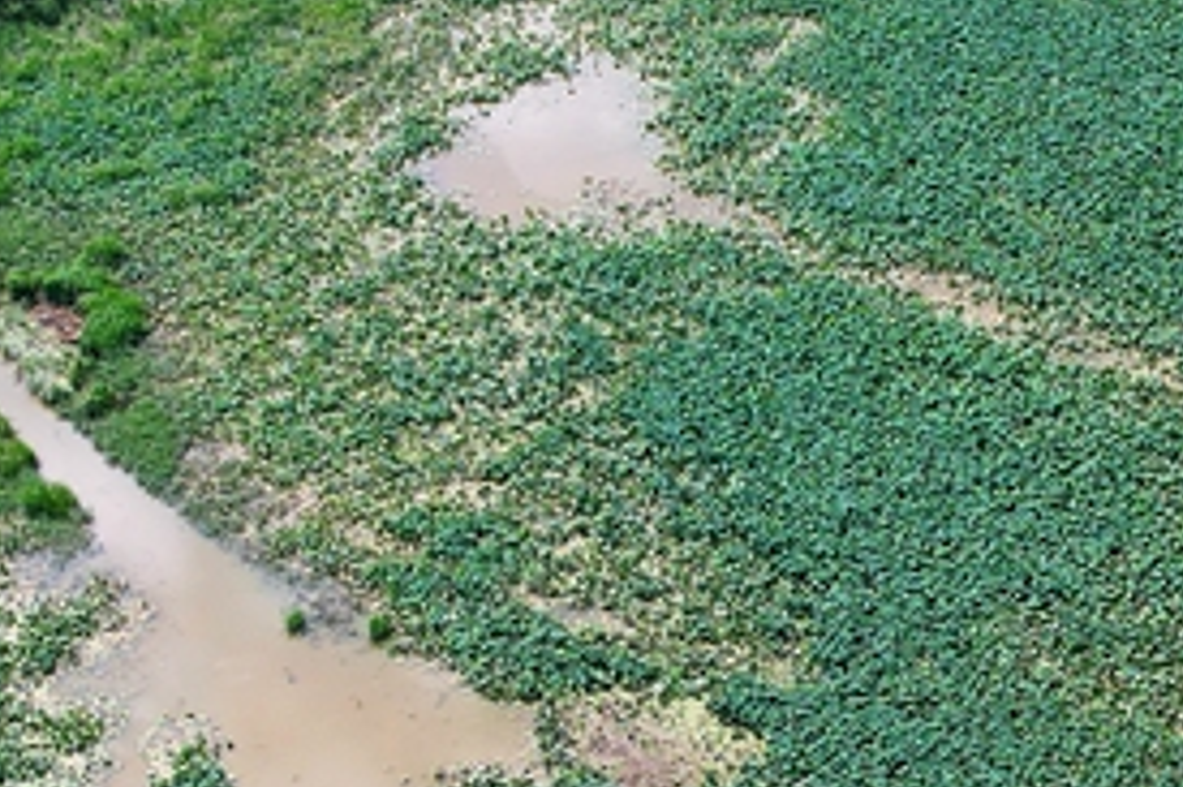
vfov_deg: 14.7
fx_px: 3021
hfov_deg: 22.0
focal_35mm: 92
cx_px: 830
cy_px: 742
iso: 100
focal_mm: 8.38
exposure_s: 1/1500
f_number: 2.8
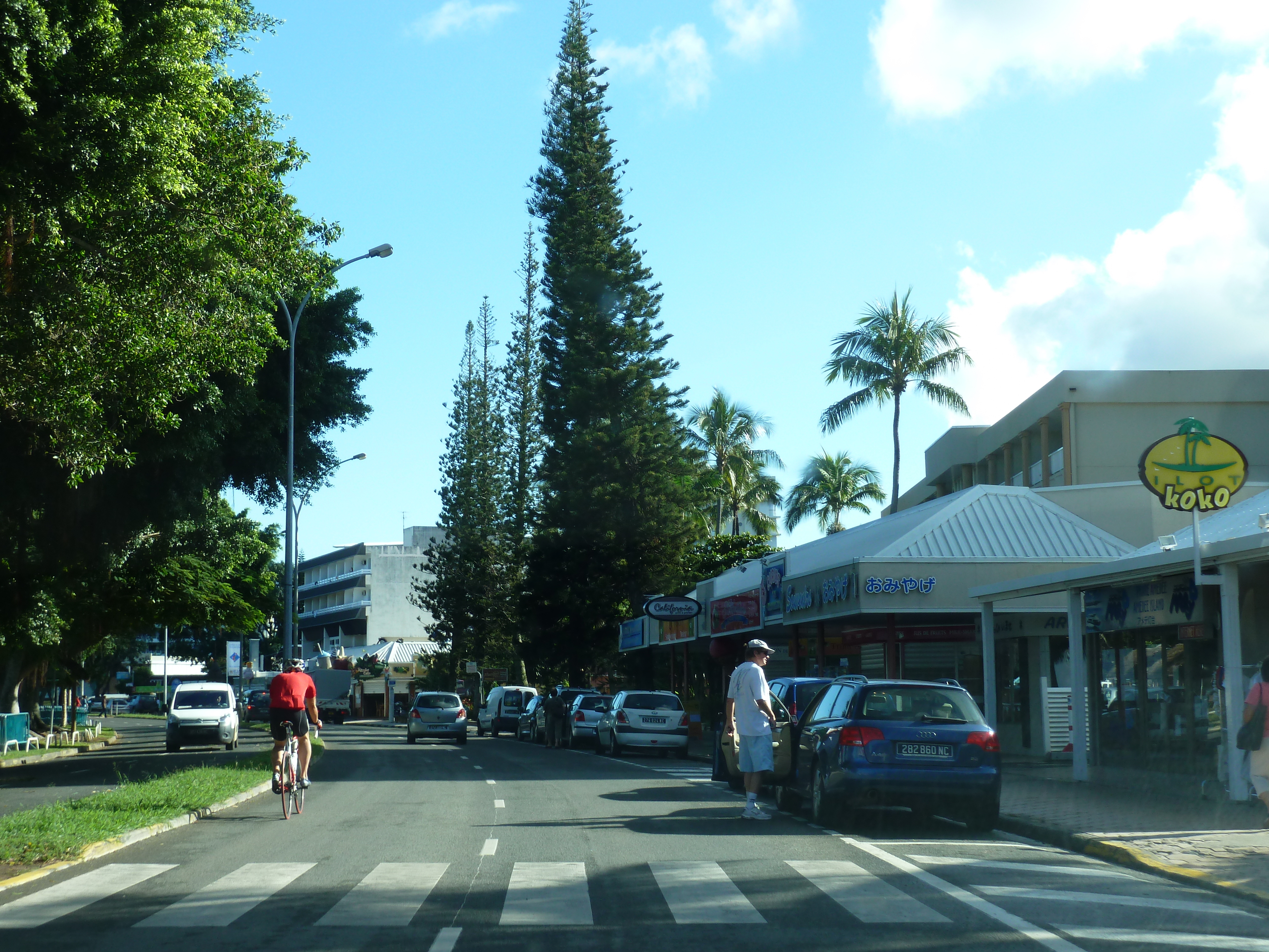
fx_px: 1906
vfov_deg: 28.0
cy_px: 476
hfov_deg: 36.8
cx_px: 634
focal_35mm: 52
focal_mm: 8.5
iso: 80
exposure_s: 1/200
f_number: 3.8
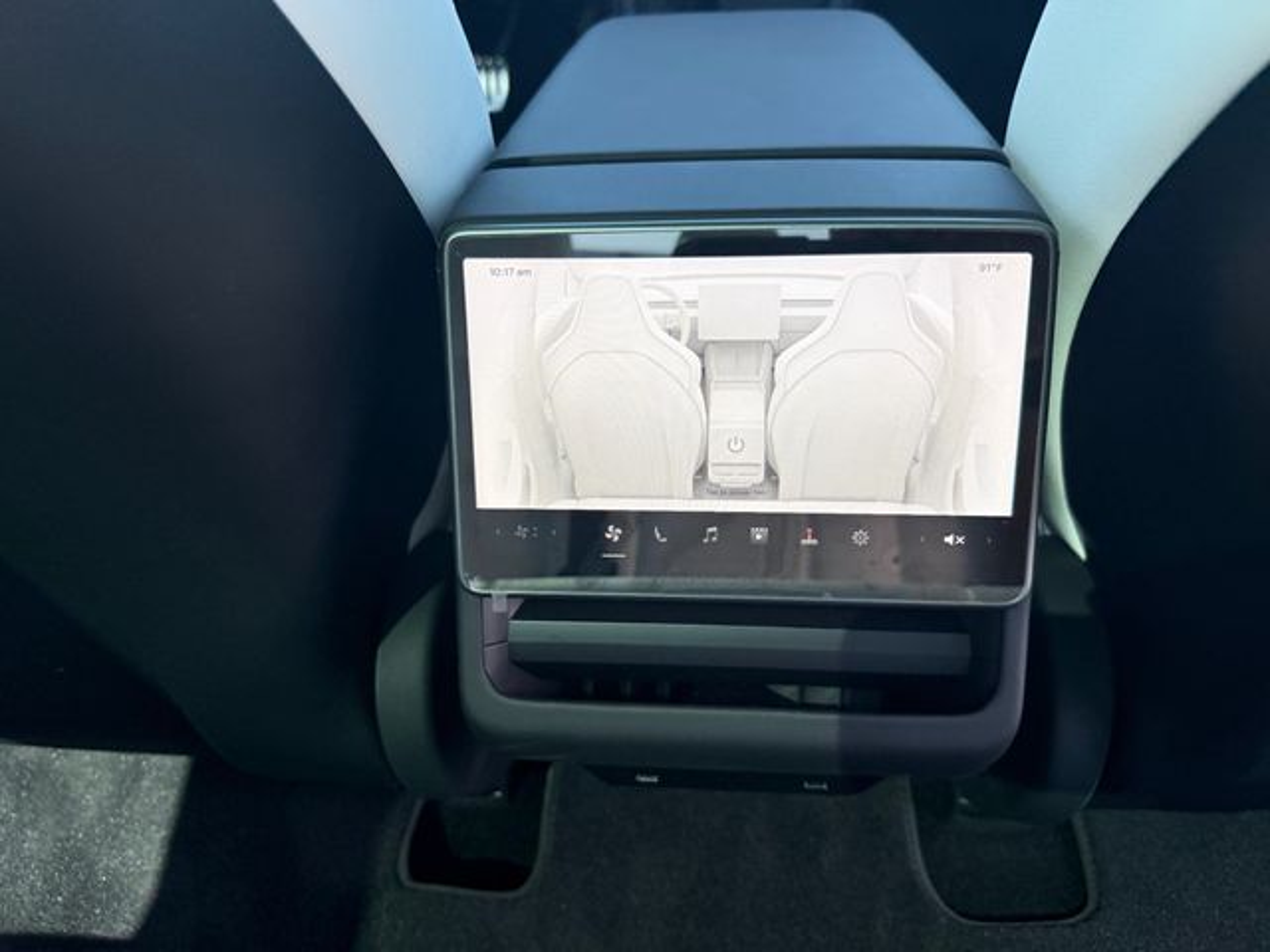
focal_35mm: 24
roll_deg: +2.8
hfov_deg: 71.6
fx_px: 881
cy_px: 476
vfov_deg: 56.8
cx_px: 635
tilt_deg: -37.1
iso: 250
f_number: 1.78
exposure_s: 1/504
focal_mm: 6.76
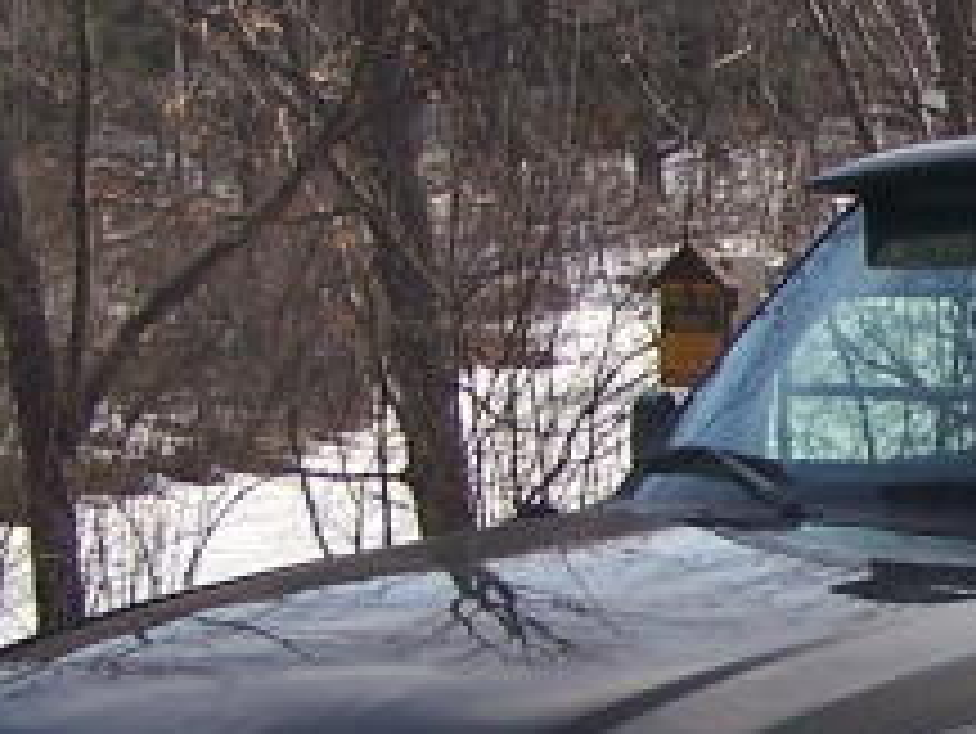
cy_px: 500
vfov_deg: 8.3
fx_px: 5050
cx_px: 1795
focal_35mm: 179
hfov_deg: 10.4
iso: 80
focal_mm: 6.3
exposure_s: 1/200
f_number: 2.8
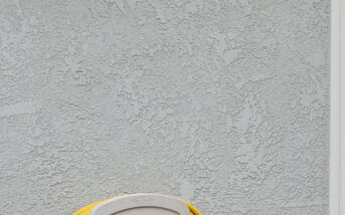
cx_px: 863
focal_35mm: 119
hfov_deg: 12.8
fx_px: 1118
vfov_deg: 11.0
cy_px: 115
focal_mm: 16
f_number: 8
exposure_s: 1/800
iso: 2000
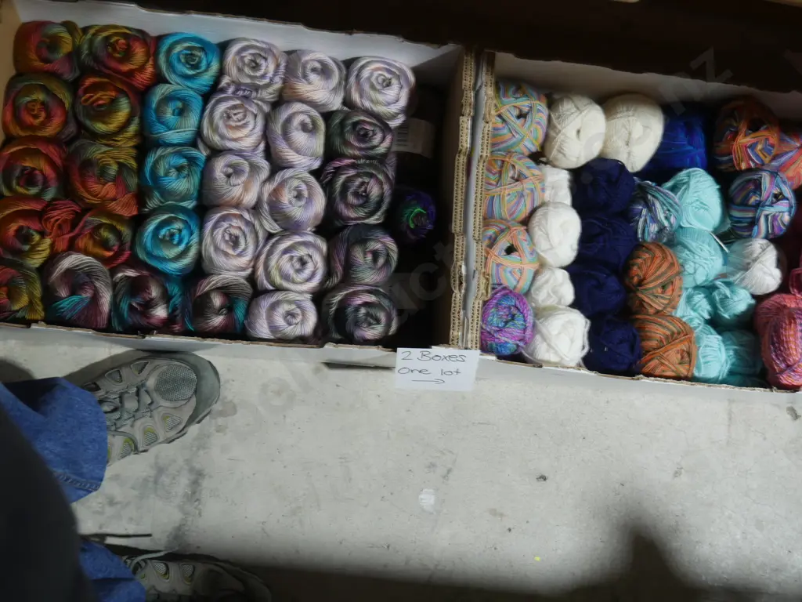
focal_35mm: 40
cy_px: 301
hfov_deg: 46.8
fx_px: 927
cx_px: 401
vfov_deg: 36.0
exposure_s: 1/60
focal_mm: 20
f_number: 4.4
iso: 800
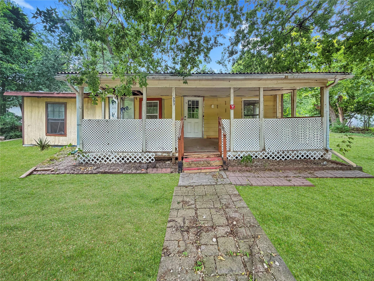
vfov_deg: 85.7
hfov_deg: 102.1
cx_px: 187
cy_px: 140
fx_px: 151
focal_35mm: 14
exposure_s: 1/121
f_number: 2.2
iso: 200
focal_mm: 2.22
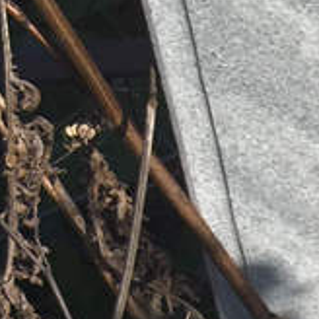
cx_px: 771
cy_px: 195
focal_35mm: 216
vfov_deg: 8.1
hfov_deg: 7.5
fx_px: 2252
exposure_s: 1/1158
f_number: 1.7
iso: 50
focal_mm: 4.71
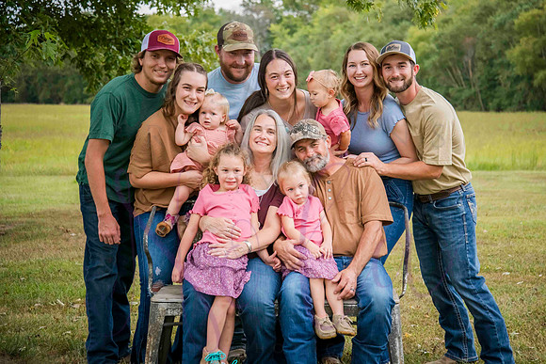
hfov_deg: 26.1
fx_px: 1178
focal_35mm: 78
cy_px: 167
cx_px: 299
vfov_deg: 17.6
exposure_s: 1/640
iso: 400
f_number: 4.5
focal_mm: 70
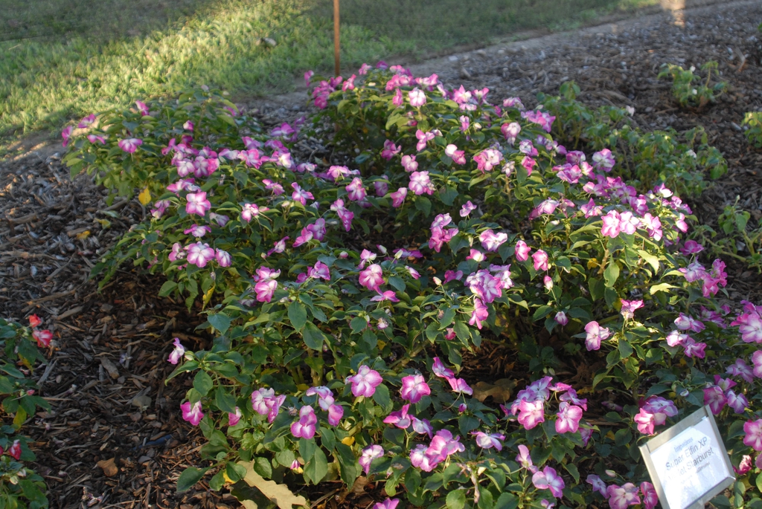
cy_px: 254
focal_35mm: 42
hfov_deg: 46.4
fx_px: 890
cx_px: 381
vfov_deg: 32.0
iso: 400
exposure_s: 1/80
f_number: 4.5
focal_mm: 28
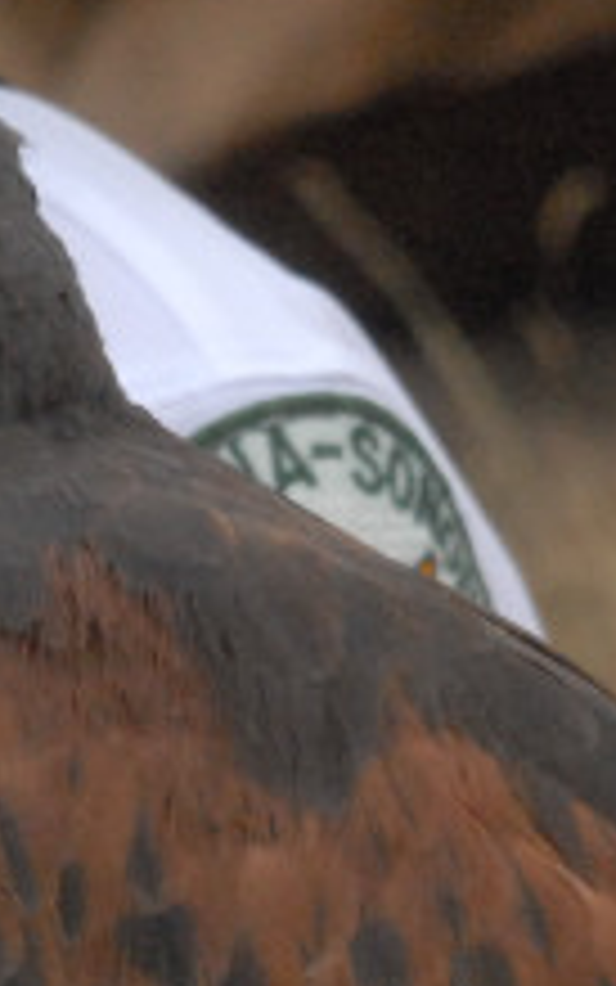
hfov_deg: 3.1
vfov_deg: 5.0
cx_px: 270
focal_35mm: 419
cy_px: 925
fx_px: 11244
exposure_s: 1/1000
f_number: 10
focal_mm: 75
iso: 1600
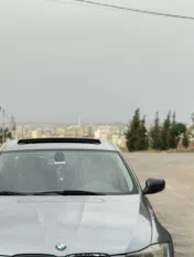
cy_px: 204
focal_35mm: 82
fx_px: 612
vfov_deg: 23.5
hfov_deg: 18.0
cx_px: 60
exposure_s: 1/2717
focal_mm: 6.76
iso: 64
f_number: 1.78
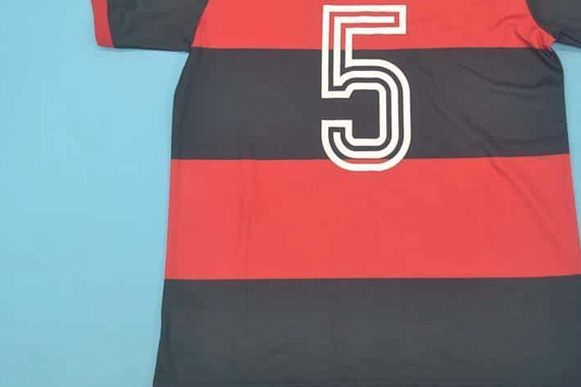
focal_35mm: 50
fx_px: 807
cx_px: 324
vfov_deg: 26.8
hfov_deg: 39.6
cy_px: 123
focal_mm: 22
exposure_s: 1/100
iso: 200
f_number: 4
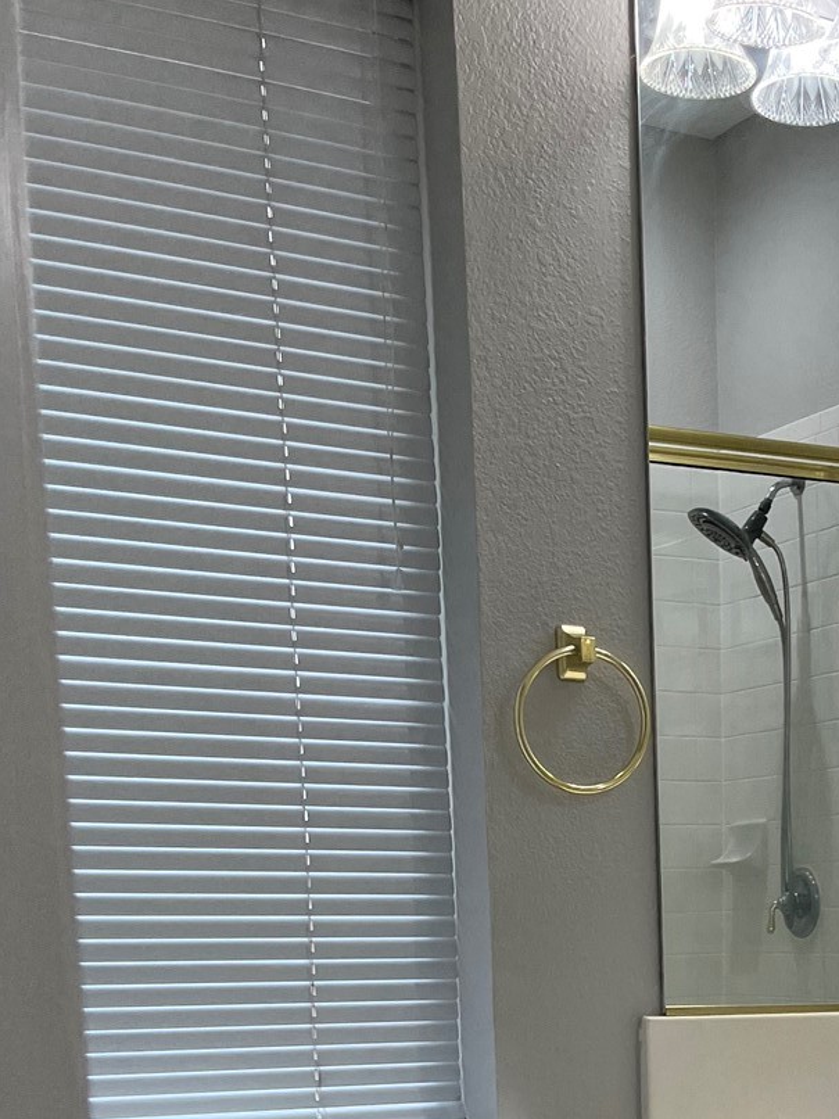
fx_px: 2133
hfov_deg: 20.7
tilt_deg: -7.8
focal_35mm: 66
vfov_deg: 27.5
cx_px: 1019
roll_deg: +0.5
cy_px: 1152
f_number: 1.6
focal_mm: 5.1
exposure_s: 1/120
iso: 64
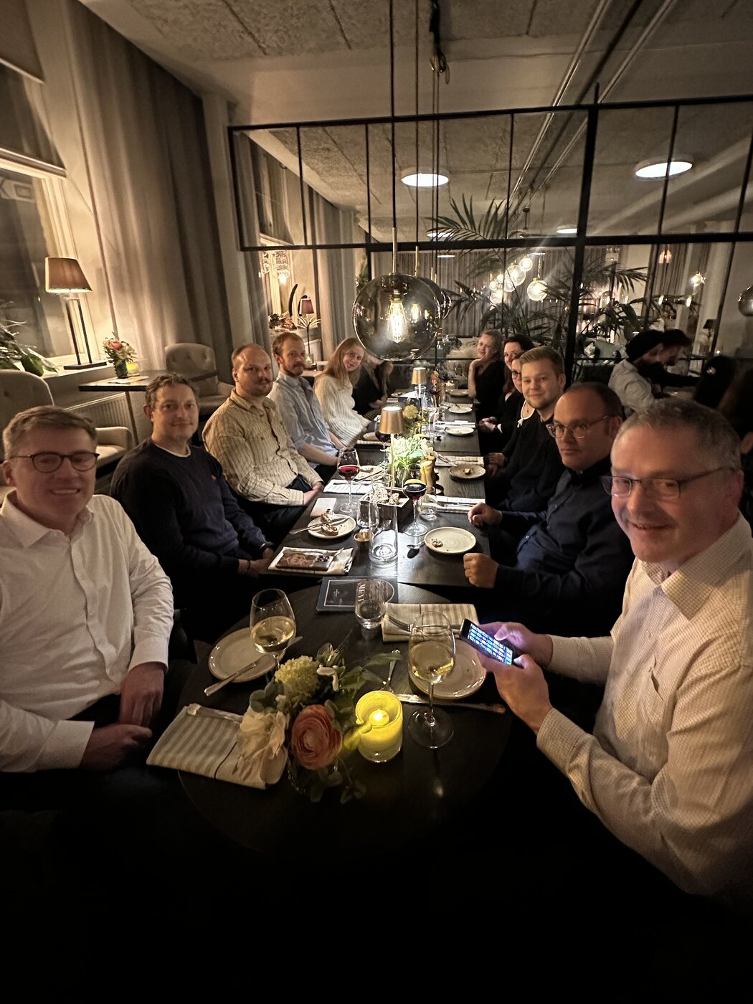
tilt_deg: -17.9
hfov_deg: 78.0
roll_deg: +0.7
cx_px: 402
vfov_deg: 94.1
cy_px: 447
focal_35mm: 16
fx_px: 464
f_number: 2.2
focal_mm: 2.22
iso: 1600
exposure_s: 1/25
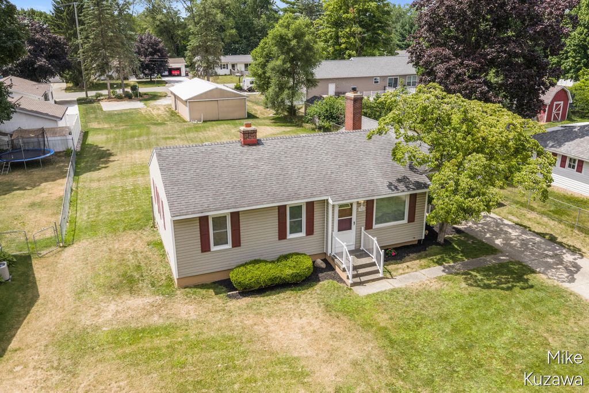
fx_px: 458
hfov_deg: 65.5
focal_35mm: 28
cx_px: 294
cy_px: 196
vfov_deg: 46.4
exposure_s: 1/160
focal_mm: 14.45
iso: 100
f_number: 5.6
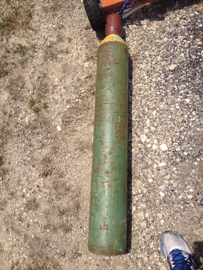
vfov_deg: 52.6
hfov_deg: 40.7
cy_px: 135
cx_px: 102
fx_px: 274
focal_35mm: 35
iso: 50
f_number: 2.4
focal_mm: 4.28
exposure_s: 1/2762
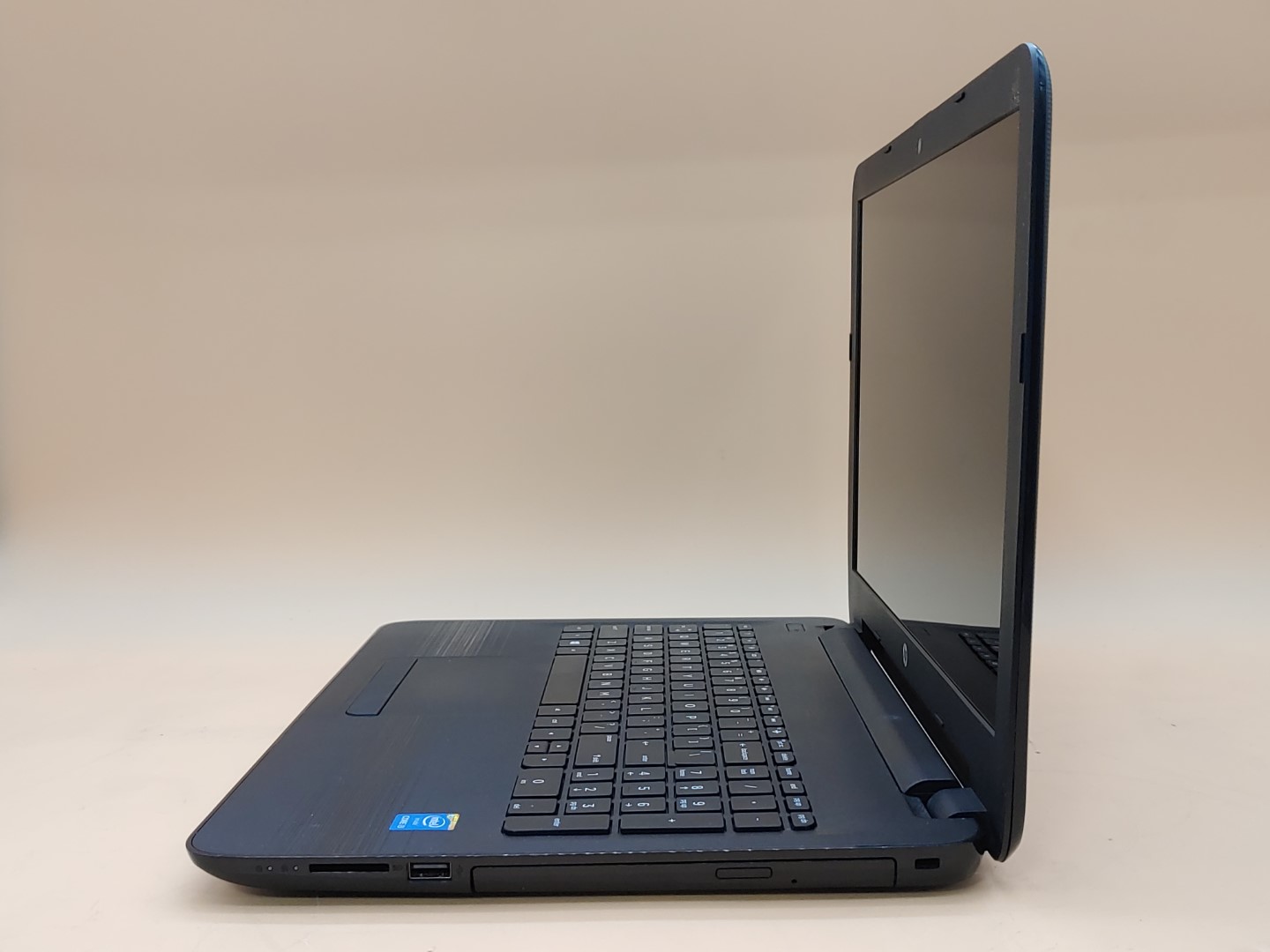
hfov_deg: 45.8
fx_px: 1504
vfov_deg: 35.1
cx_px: 635
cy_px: 476
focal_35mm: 41
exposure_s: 1/60
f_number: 1.8
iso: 50
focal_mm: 4.36
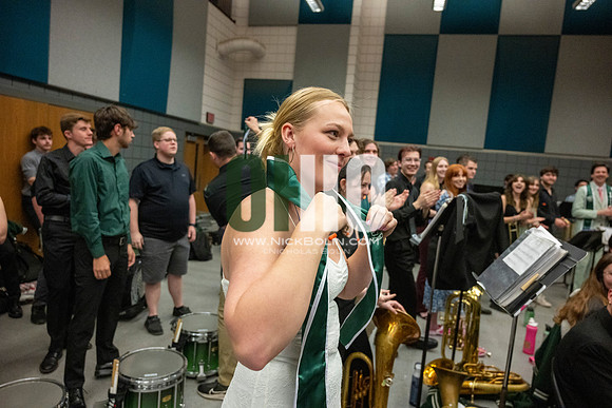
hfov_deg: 73.7
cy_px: 204
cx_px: 306
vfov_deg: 53.2
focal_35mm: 24
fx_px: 408
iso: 10000
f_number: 4
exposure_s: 1/500
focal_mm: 24
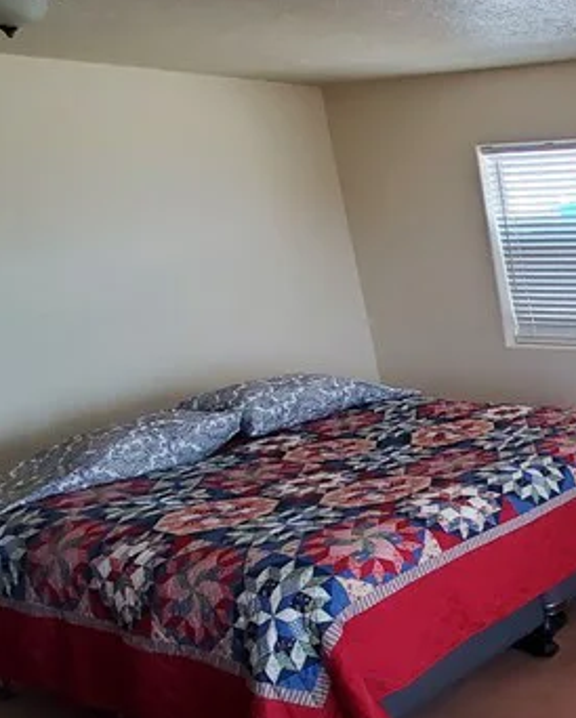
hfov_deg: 29.0
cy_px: 460
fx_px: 809
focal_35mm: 38
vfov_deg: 47.4
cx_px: 805
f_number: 2.2
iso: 100
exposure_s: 1/48
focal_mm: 1.8
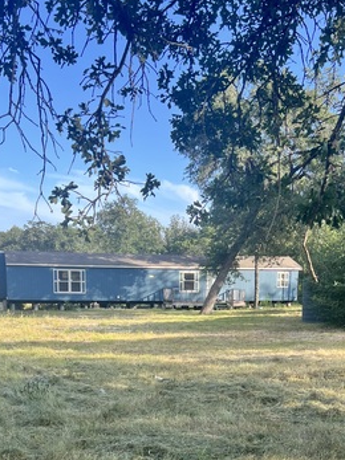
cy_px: 386
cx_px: 176
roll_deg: -1.2
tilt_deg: -10.9
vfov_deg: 37.8
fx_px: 638
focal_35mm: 48
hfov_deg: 30.2
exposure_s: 1/873
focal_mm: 5.7
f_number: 1.5
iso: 50
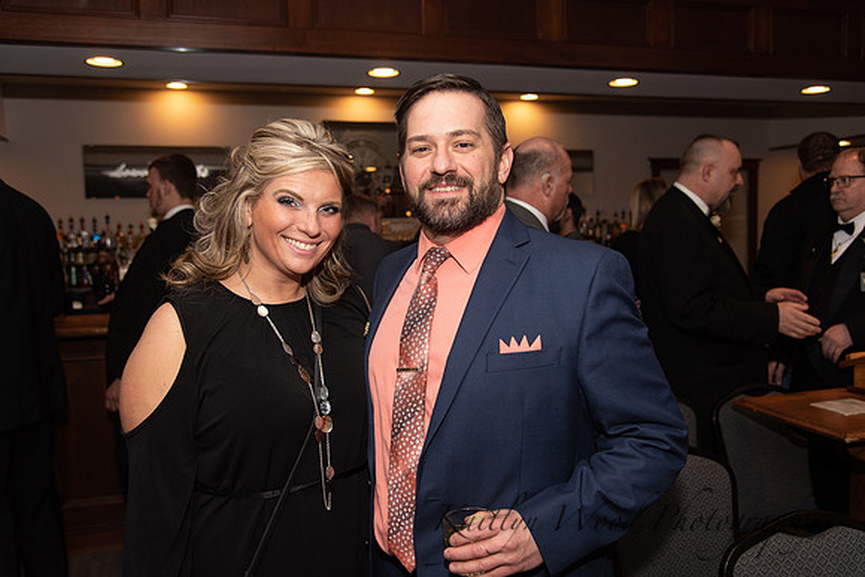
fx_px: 769
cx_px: 432
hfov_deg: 58.7
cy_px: 288
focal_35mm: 32
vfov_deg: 41.1
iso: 800
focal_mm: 32
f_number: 4
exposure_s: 1/200
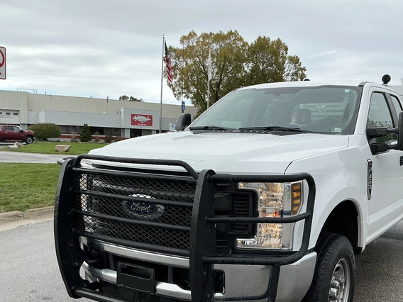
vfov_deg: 38.3
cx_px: 248
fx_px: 431
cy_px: 196
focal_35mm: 37
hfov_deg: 49.7
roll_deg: -1.9
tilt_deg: -4.9
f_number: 1.8
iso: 25
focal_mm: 3
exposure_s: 1/1035
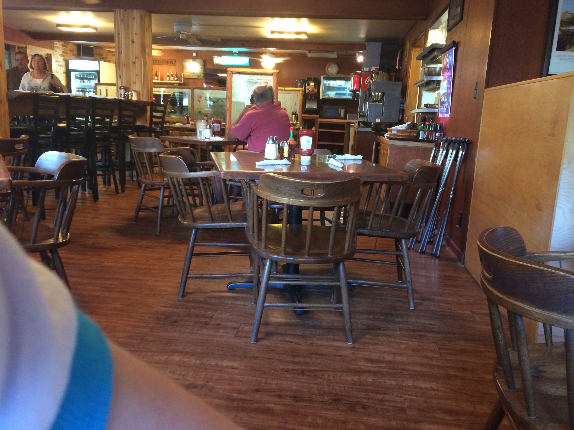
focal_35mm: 30
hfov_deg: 60.0
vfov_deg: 46.8
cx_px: 287
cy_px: 215
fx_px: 497
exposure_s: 1/24
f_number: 2.2
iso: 320
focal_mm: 4.12
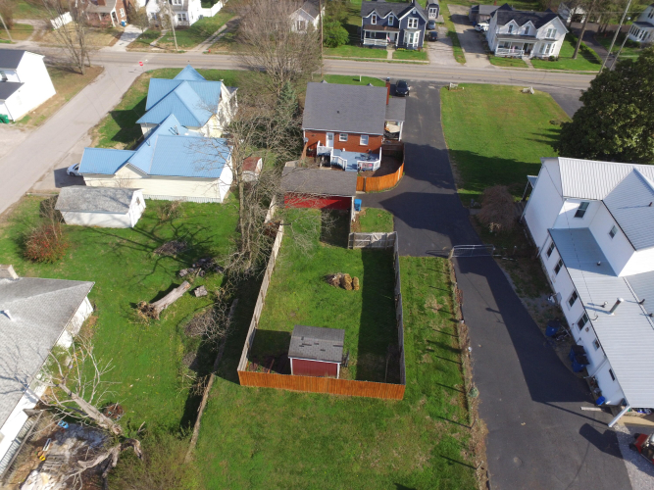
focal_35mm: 20
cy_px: 245
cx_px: 327
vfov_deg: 66.0
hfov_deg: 81.8
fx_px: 378
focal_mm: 3.61
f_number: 2.8
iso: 100
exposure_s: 1/871
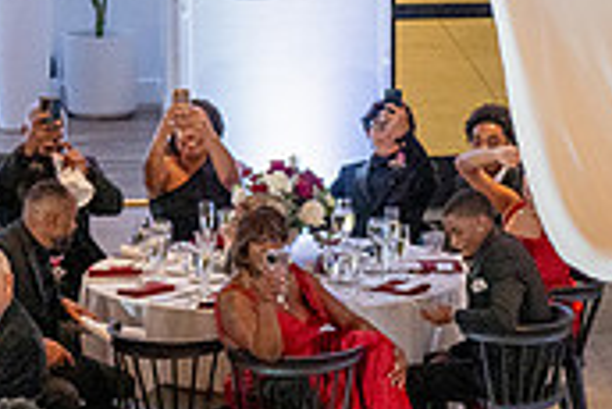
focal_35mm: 253
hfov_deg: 8.1
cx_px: -9
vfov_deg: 5.4
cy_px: 721
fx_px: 4305
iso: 2000
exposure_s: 1/200
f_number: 4
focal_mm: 64
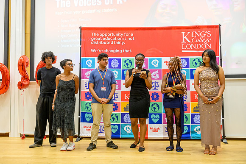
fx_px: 242
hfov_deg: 53.9
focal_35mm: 35
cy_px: 82
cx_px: 123
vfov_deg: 37.5
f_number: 3.2
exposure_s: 1/320
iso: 5600
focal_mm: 35
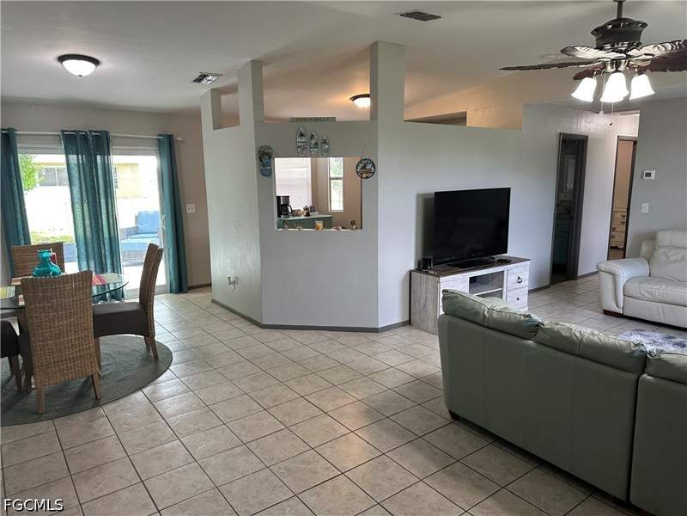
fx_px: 476
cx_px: 344
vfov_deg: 56.8
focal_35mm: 24
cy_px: 258
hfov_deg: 71.6
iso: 200
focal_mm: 6.86
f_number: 1.78
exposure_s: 1/120
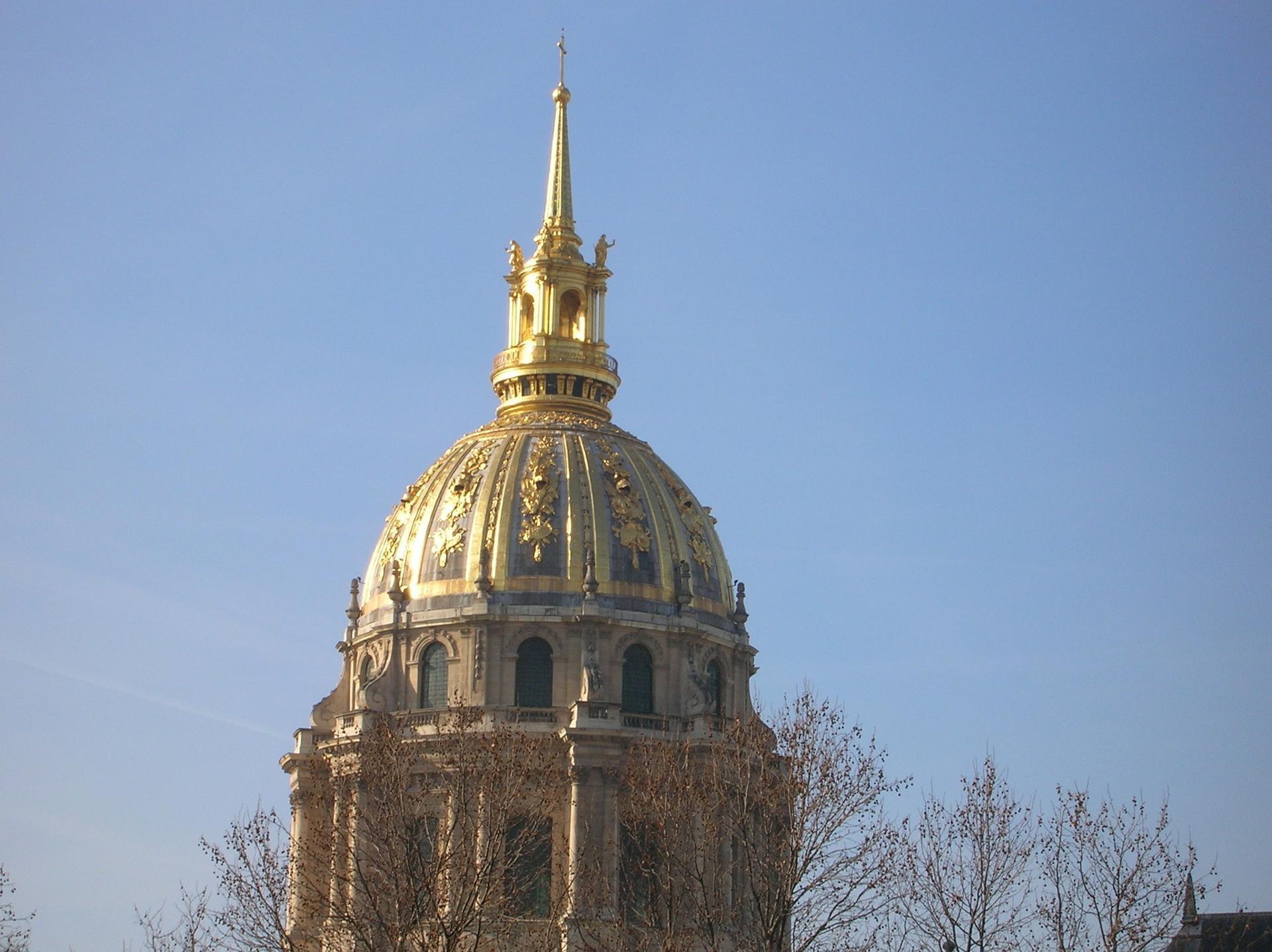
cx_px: 636
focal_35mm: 102
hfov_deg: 19.3
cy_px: 476
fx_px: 3744
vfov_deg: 14.5
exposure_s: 1/133
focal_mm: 17.1
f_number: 8.2
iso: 50
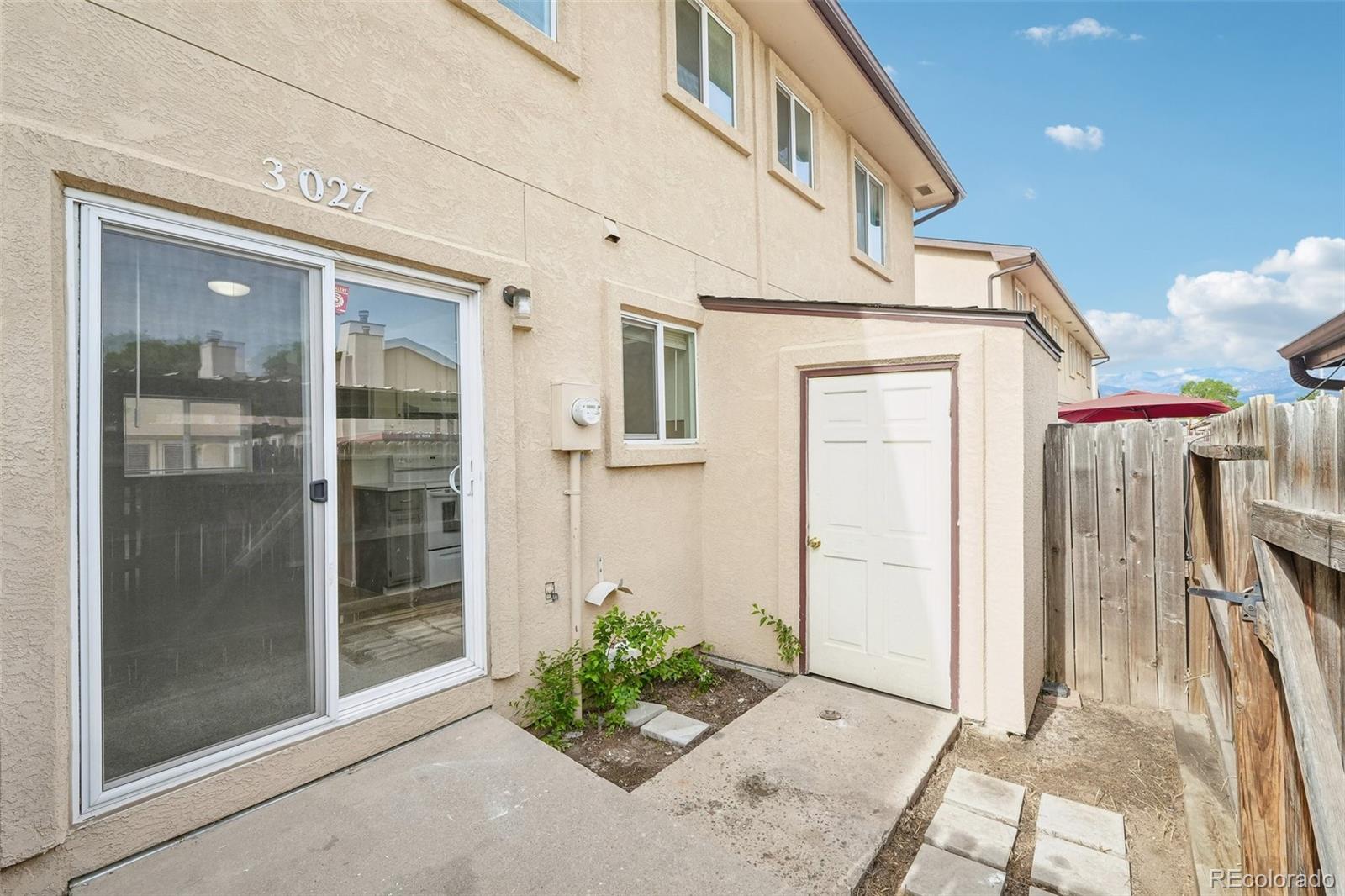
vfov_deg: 77.3
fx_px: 560
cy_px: 448
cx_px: 672
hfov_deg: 100.4
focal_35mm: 15
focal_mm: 10
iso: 800
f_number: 8
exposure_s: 1/200
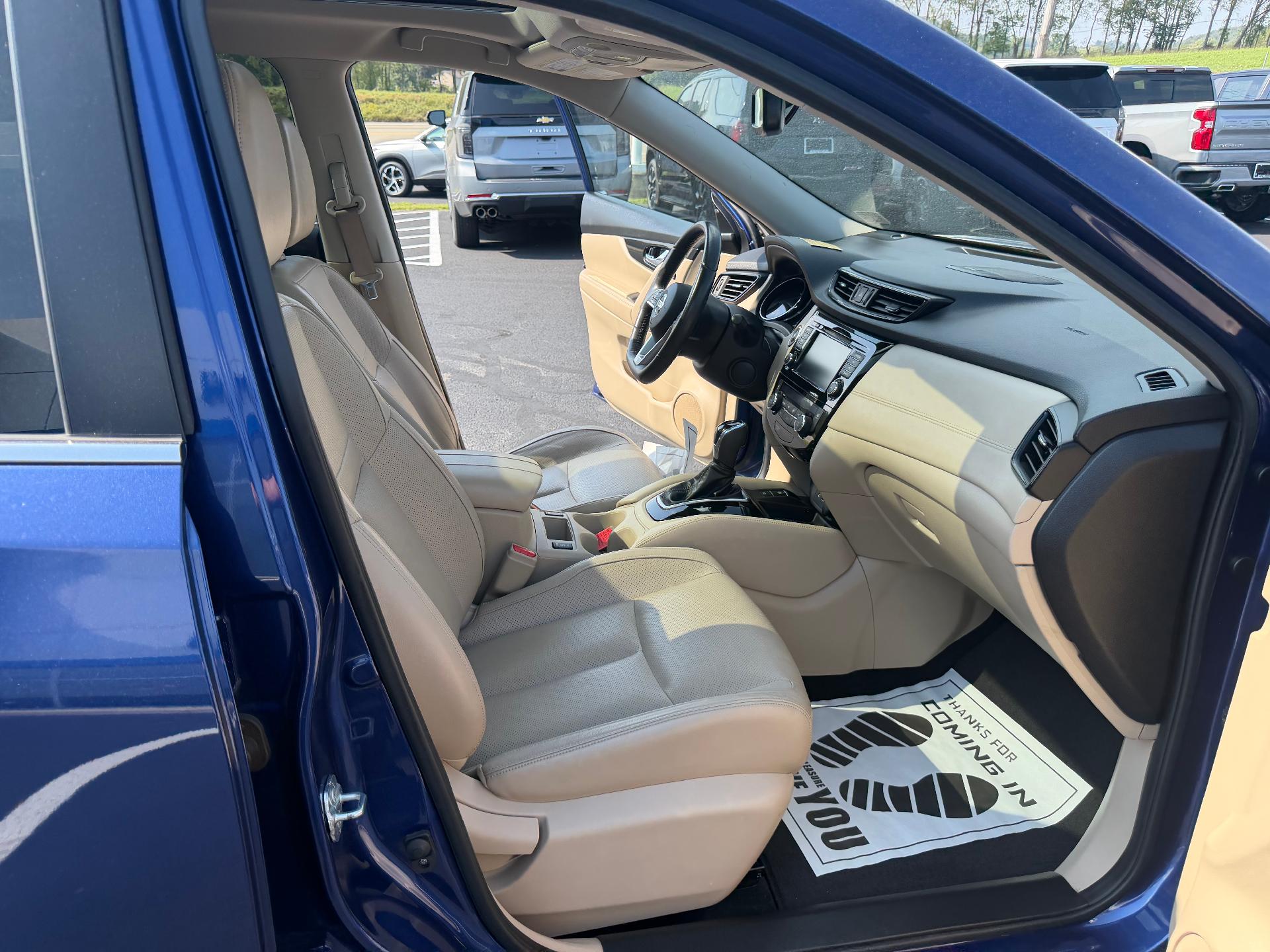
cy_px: 476
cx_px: 635
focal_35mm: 24
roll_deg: -3.2
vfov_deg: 56.8
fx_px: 881
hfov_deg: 71.6
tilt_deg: -21.0
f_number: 1.78
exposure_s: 1/1522
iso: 100
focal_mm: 6.76
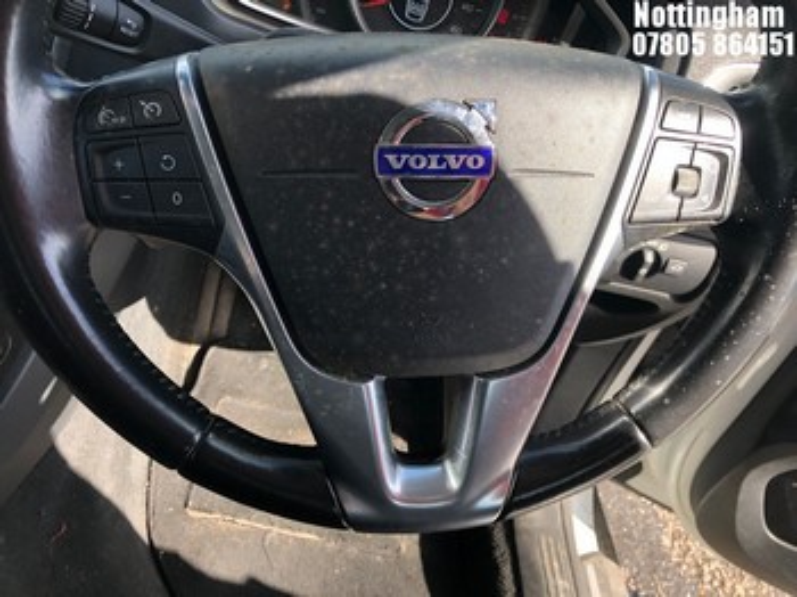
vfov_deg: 49.7
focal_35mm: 28
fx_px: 644
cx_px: 398
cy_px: 298
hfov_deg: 63.5
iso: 20
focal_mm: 4
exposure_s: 1/141
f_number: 1.8
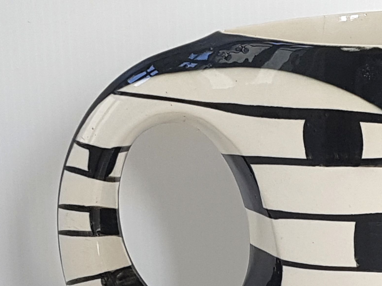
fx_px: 530
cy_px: 244
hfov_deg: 39.0
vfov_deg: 29.3
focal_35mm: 48
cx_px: 268
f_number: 1.7
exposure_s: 1/237
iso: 50
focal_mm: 4.2
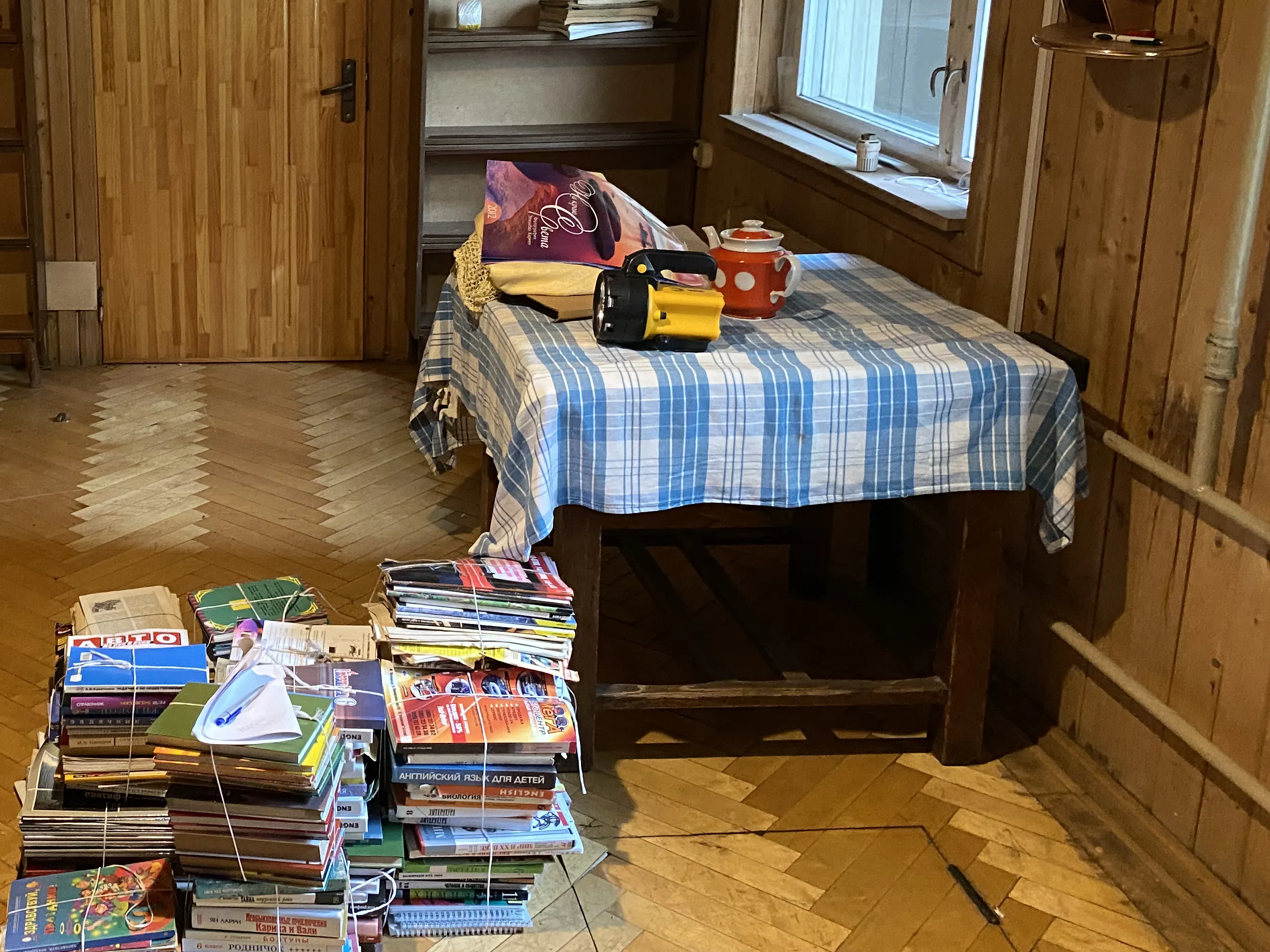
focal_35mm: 42
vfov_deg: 34.0
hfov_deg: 42.7
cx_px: 248
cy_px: 302
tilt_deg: -14.6
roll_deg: +1.0
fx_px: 1541
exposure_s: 1/25
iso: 500
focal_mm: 4.25
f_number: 1.8
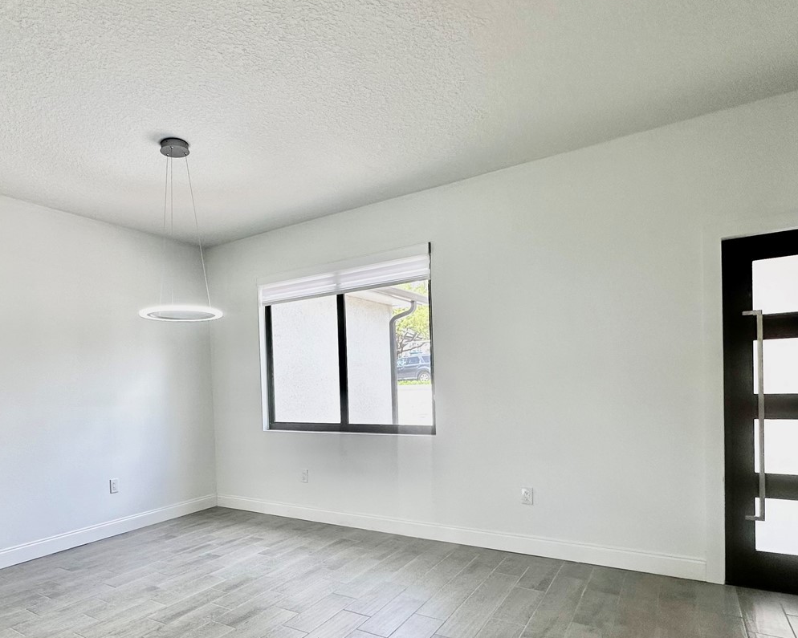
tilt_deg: -1.7
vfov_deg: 62.2
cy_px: 399
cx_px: 302
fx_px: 520
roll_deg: +1.7
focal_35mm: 22
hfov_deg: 73.8
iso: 80
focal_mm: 2.22
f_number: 2.2
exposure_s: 1/120
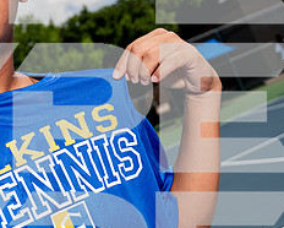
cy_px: 108
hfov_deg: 28.7
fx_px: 513
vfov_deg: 25.0
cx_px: -11
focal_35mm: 61
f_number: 4
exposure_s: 1/1600
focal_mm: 26
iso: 100
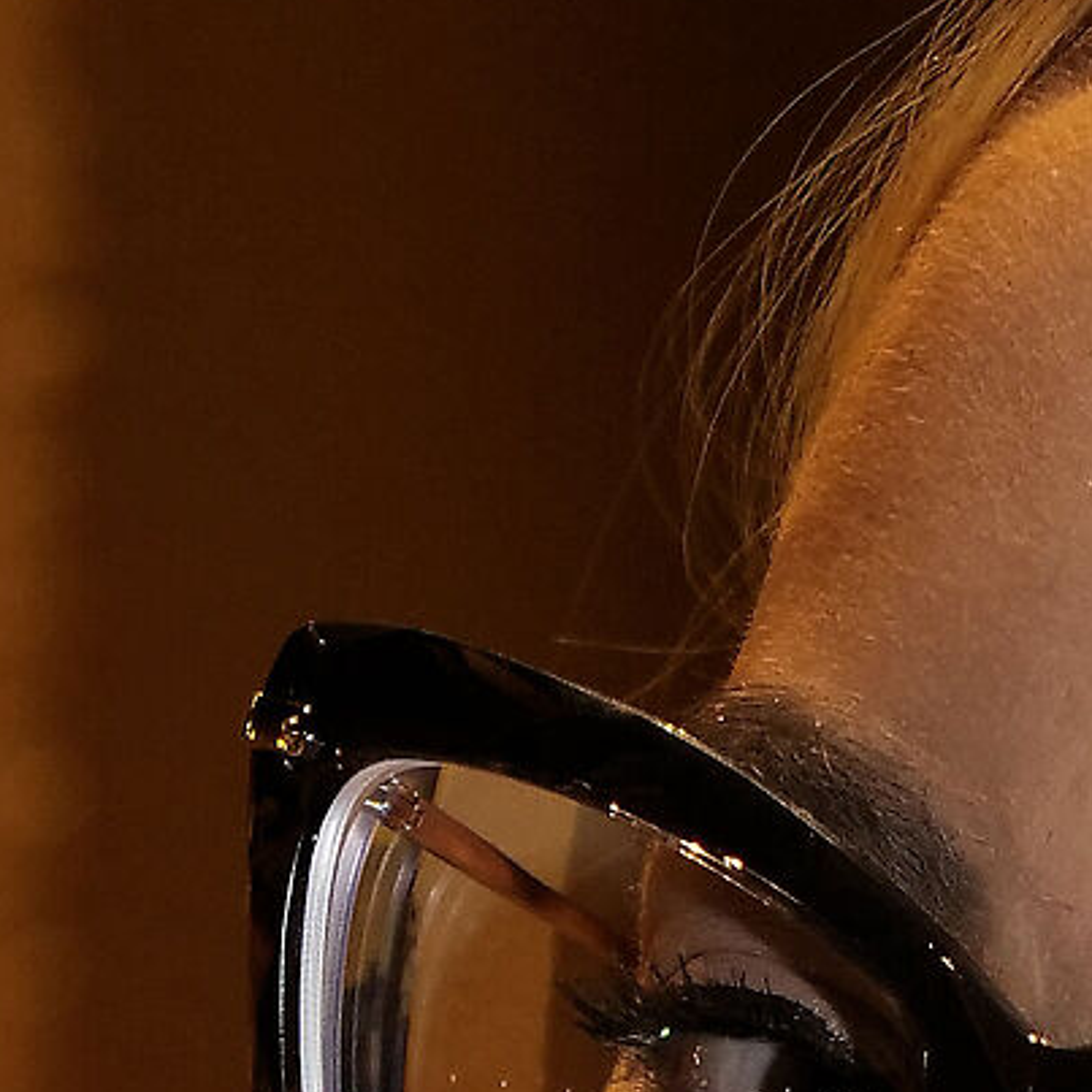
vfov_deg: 4.5
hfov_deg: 4.6
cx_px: 826
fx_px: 13527
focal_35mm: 379
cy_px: 3124
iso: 800
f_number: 4
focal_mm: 36
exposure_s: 1/50
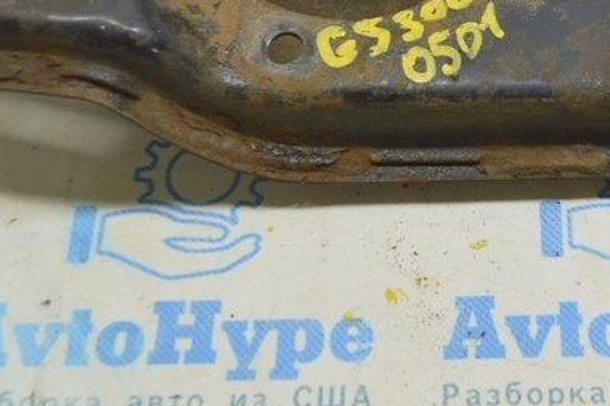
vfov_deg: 14.9
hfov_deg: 22.4
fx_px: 1507
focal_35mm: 89
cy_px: -75
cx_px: 538
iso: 400
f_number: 5.6
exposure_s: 1/20
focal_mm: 22
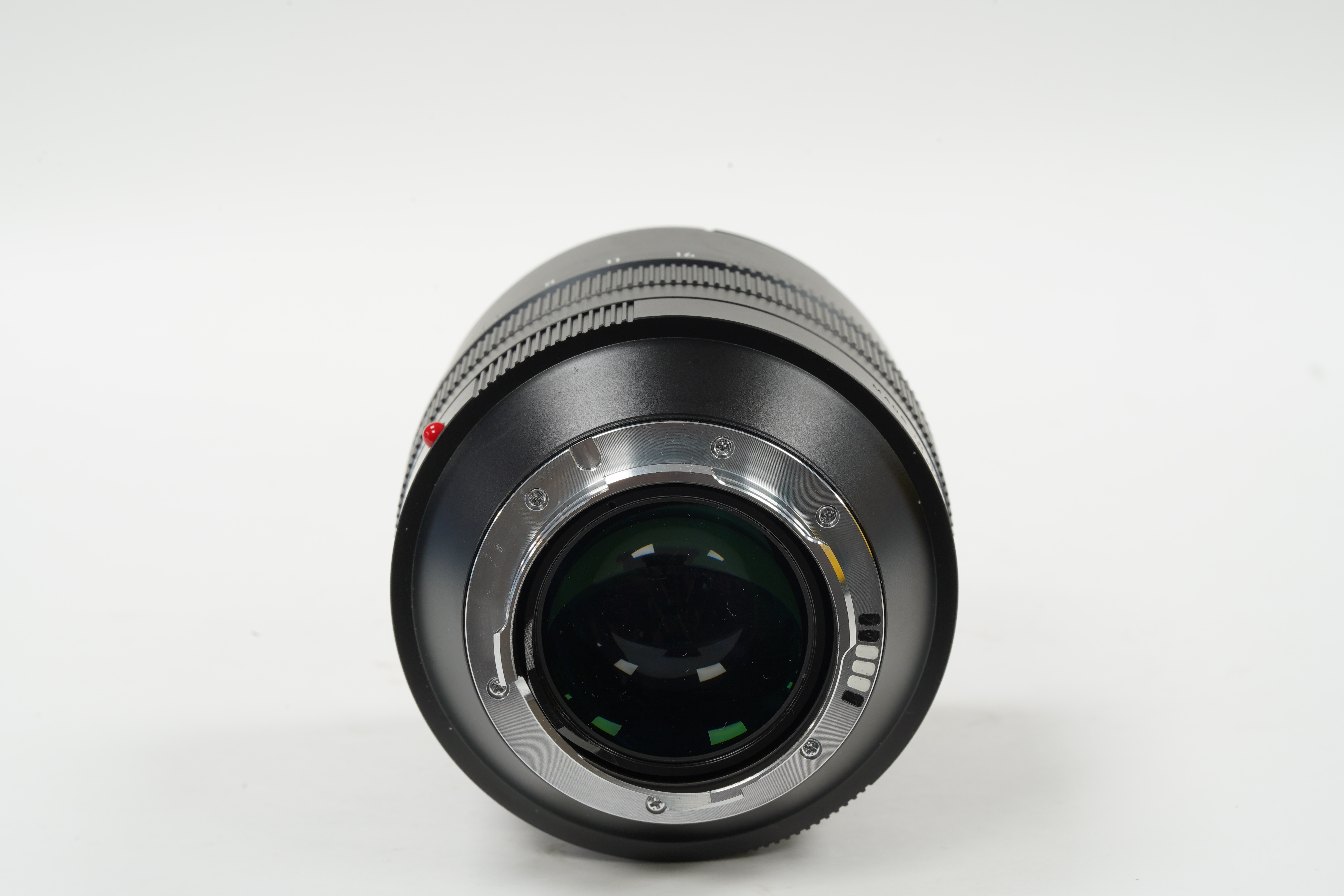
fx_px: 3360
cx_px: 672
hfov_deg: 22.6
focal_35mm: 90
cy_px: 448
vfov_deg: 15.2
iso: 200
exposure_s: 1/1.25
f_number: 16
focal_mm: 90
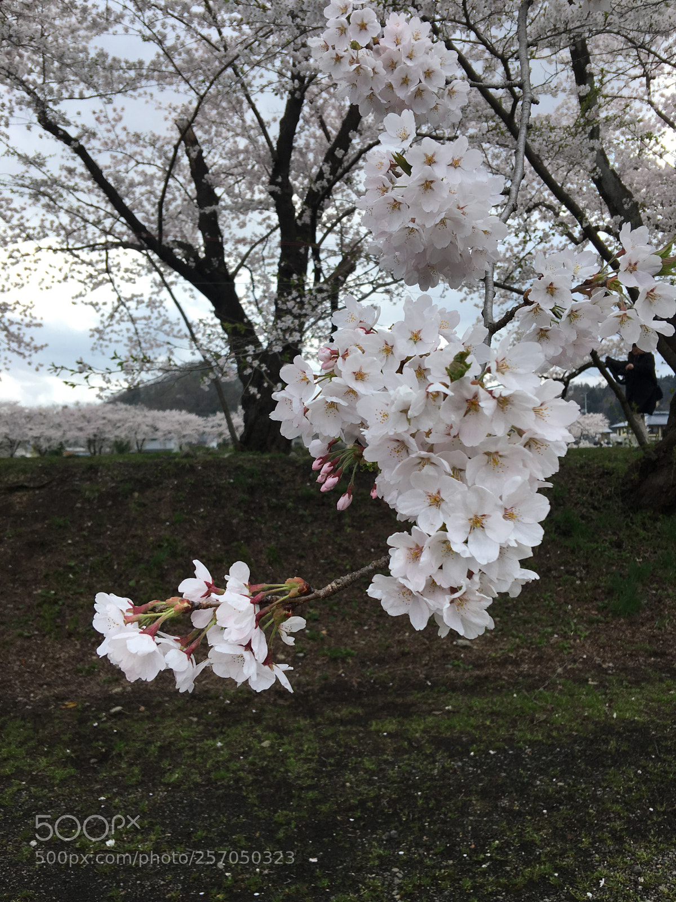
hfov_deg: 48.2
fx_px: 755
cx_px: 338
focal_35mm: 29
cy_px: 451
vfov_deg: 61.7
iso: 25
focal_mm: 4.15
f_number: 2.2
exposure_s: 1/864
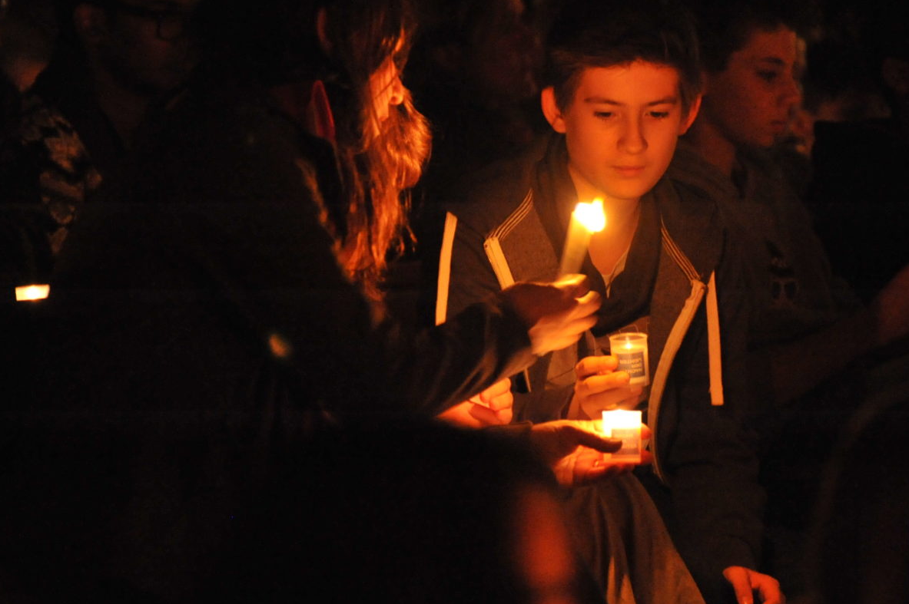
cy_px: 262
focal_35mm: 276
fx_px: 6964
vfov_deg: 5.0
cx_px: 461
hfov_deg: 7.5
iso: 6400
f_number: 5
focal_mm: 170
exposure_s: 1/15
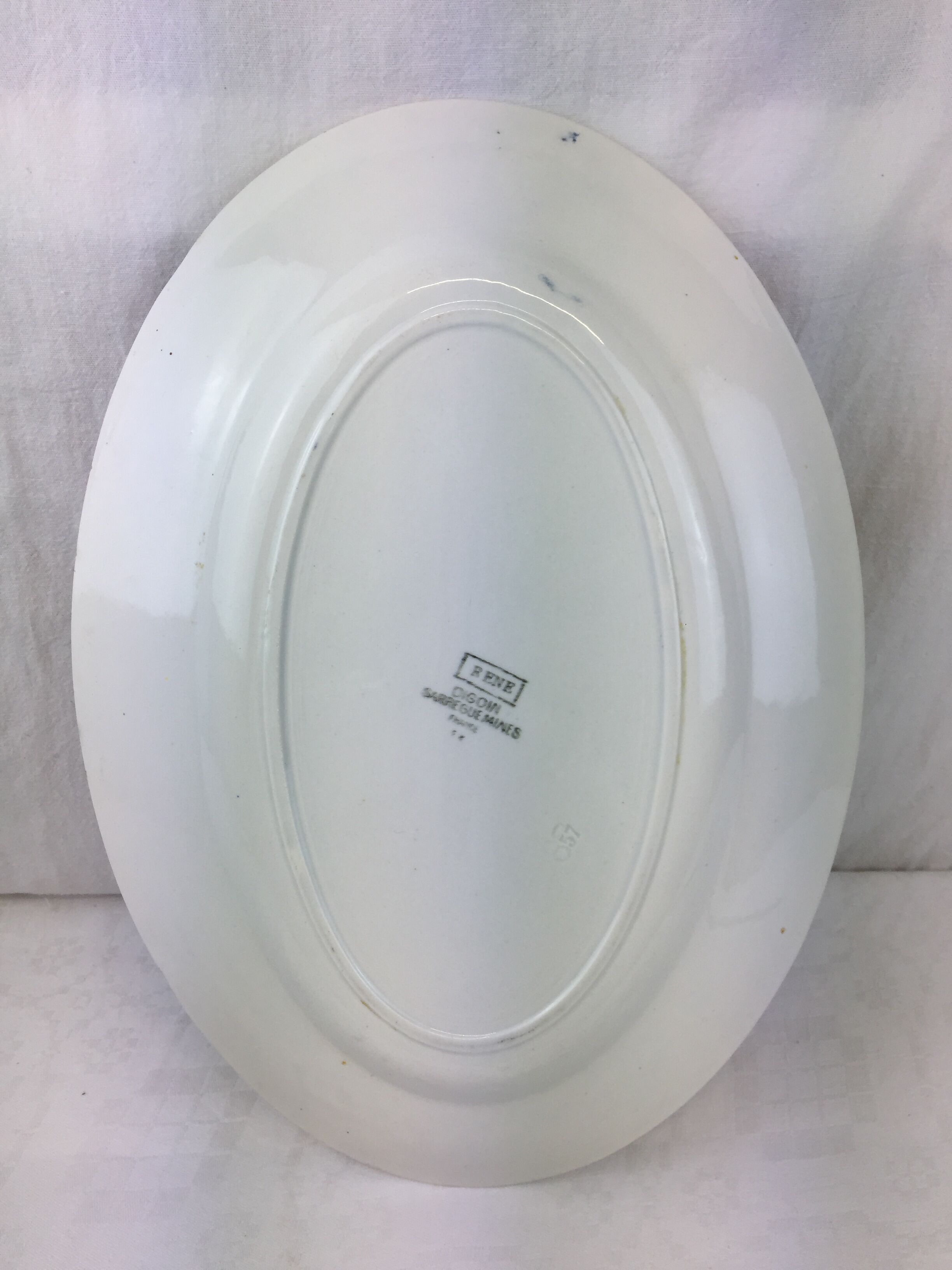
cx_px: 476
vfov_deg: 61.7
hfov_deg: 48.2
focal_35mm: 29
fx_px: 1063
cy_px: 635
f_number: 2.2
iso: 32
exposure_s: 1/408
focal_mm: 4.15
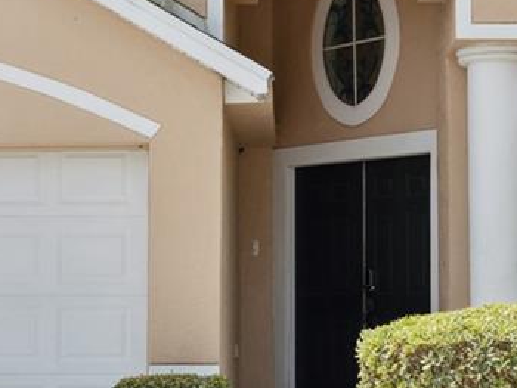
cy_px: 269
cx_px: 275
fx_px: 1509
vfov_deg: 14.6
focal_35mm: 101
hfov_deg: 19.4
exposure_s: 1/500
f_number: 8
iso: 400
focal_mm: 23
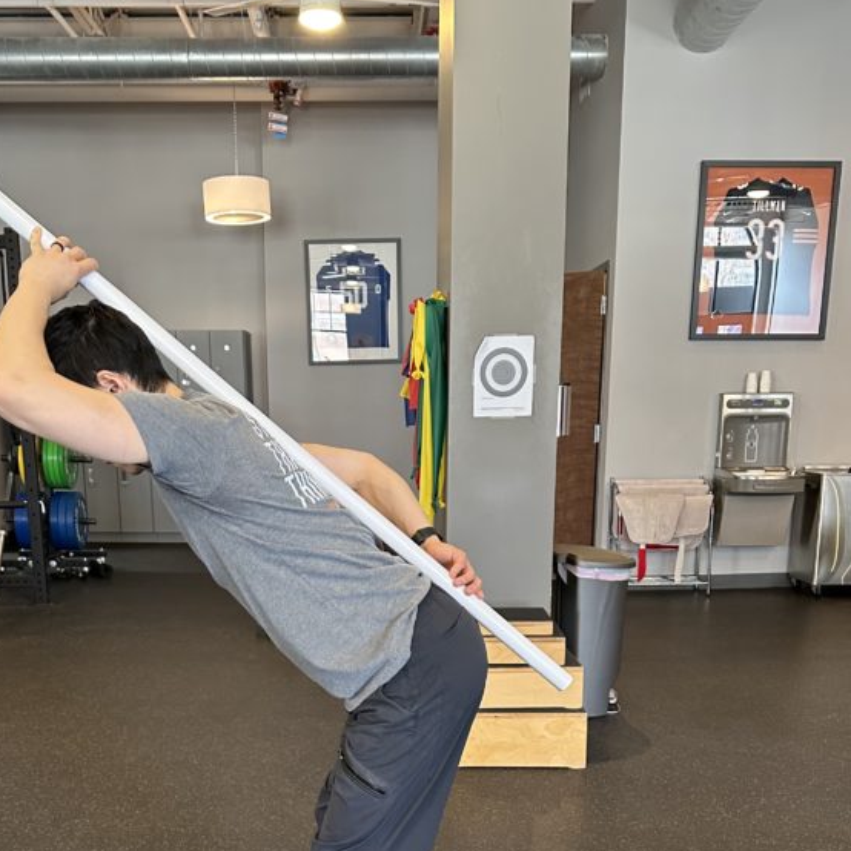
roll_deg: +1.0
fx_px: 1057
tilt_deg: -13.2
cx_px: 366
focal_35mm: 38
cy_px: 639
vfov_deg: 42.5
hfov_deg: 43.7
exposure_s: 1/60
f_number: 1.78
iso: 500
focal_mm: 6.86
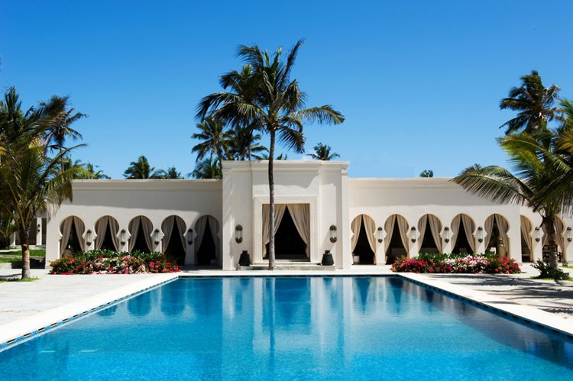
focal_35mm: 38
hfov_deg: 50.7
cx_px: 286
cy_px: 190
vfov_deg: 35.0
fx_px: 604
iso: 200
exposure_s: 1/80
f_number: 22
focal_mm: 38
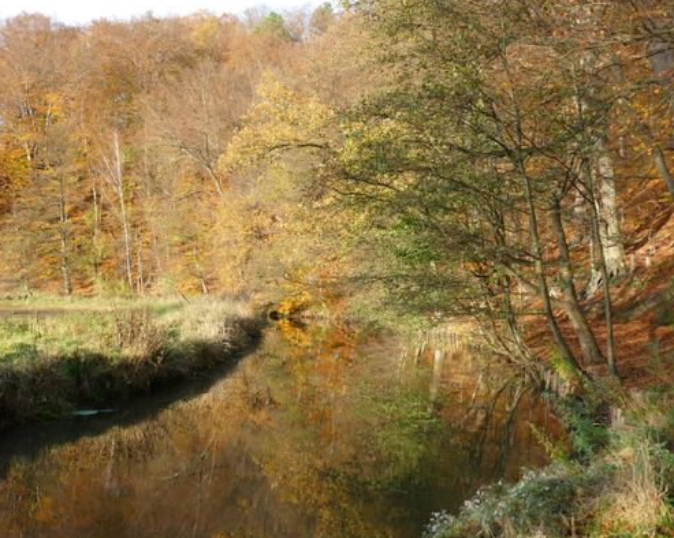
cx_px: 271
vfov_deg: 37.3
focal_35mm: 40
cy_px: 268
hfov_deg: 45.6
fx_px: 798
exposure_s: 1/250
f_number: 3.1
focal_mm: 12.64
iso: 125
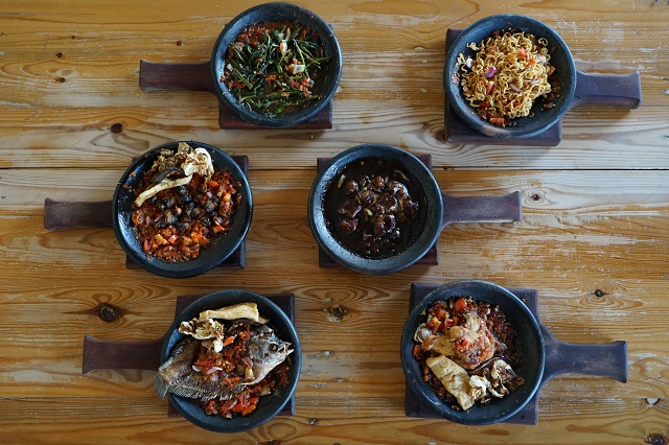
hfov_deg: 55.8
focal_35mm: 34
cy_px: 222
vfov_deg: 38.8
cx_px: 334
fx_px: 631
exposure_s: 1/160
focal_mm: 34
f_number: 4
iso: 1600
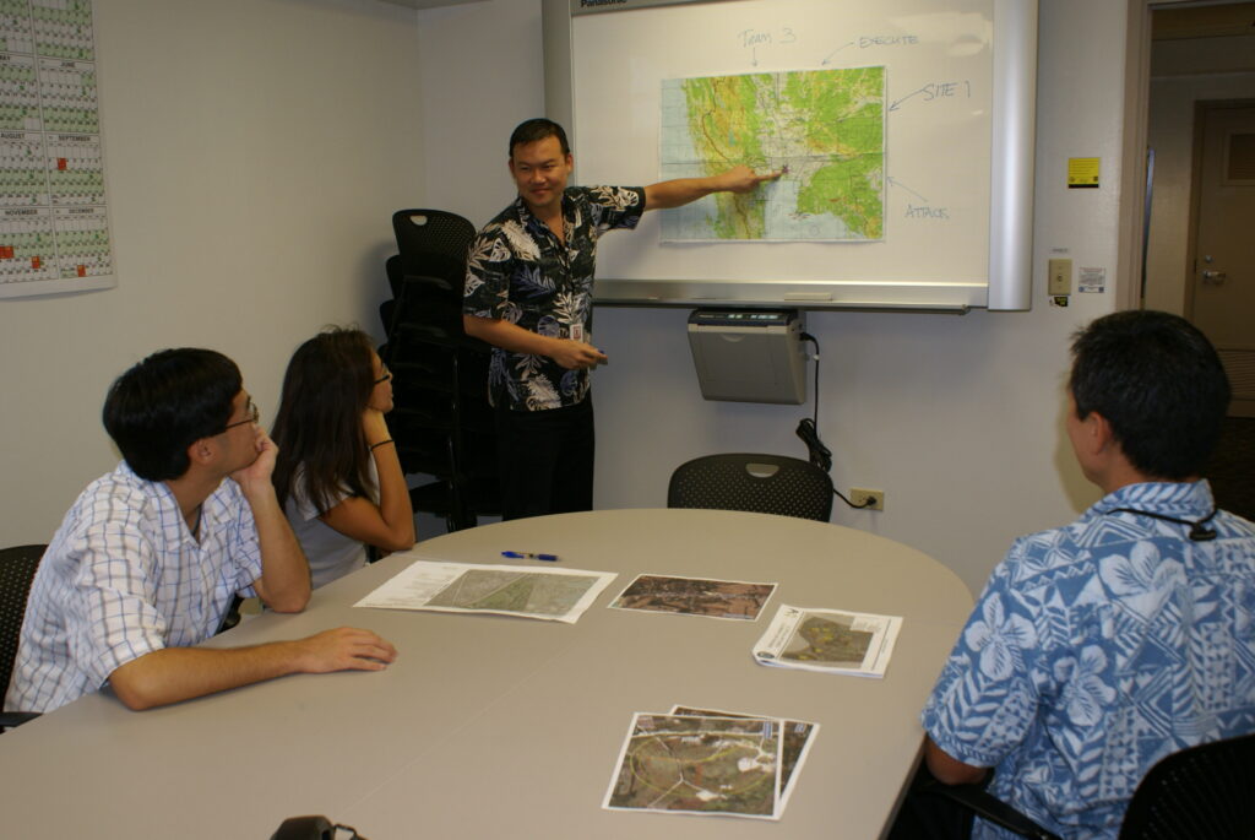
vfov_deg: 43.7
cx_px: 628
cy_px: 420
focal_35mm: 30
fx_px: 1047
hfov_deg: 61.9
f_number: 5.6
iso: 320
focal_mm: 20
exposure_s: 1/60
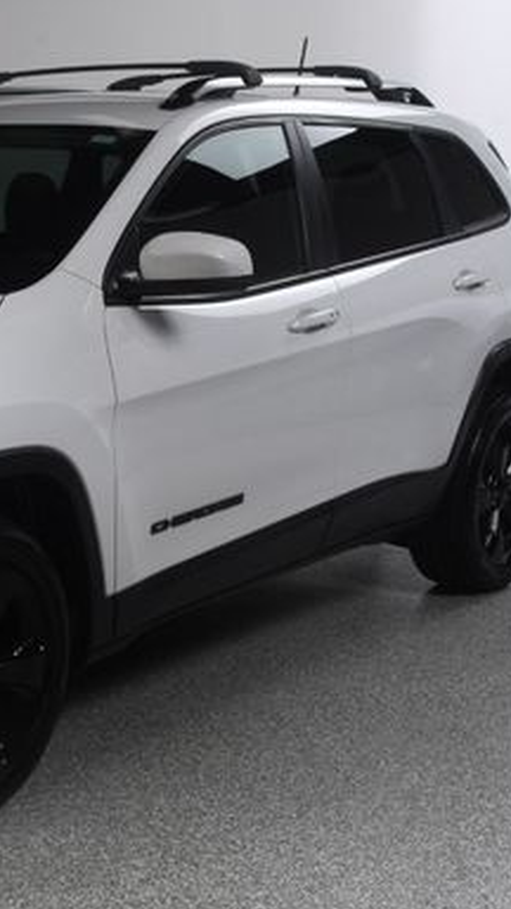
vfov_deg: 31.0
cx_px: -102
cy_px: 478
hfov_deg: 17.0
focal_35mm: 68
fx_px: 1638
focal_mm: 26
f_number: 14
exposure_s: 1/160
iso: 100
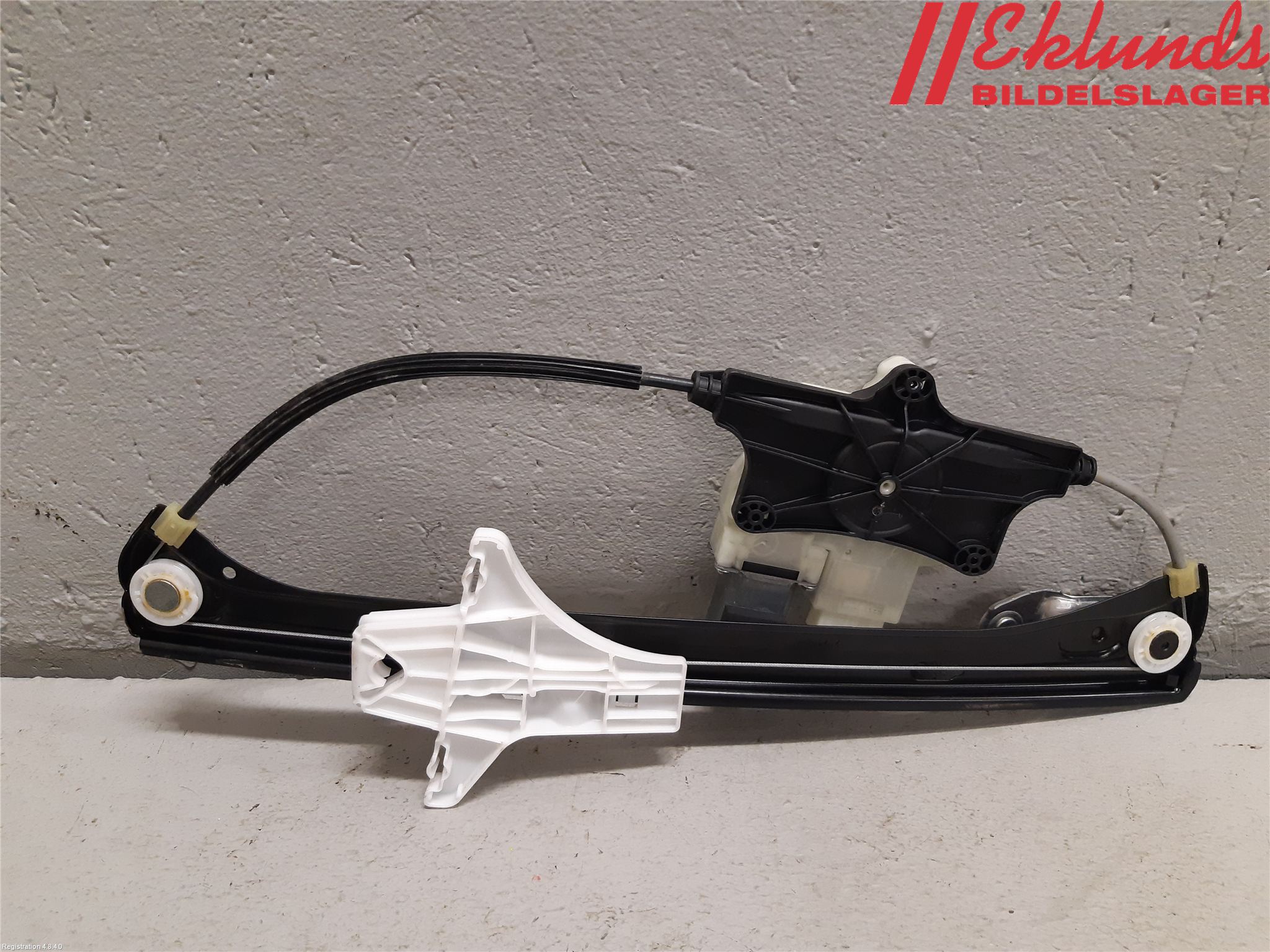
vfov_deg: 53.1
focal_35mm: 26
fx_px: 954
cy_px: 476
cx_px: 635
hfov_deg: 67.3
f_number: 1.7
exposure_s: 1/50
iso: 200
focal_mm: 3.93
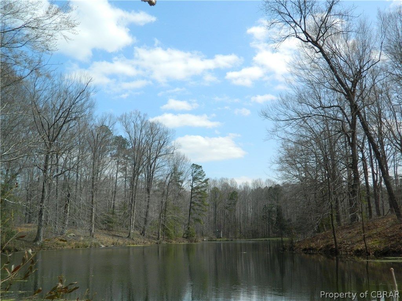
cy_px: 150
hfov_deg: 52.6
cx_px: 201
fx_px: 406
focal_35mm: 35
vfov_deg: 40.7
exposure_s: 1/160
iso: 110
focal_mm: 6.2
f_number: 9.4
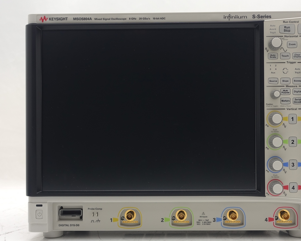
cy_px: 129
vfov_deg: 31.4
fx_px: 428
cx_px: 176
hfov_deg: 38.7
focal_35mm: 48
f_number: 3.2
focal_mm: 12.35
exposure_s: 1/20
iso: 100
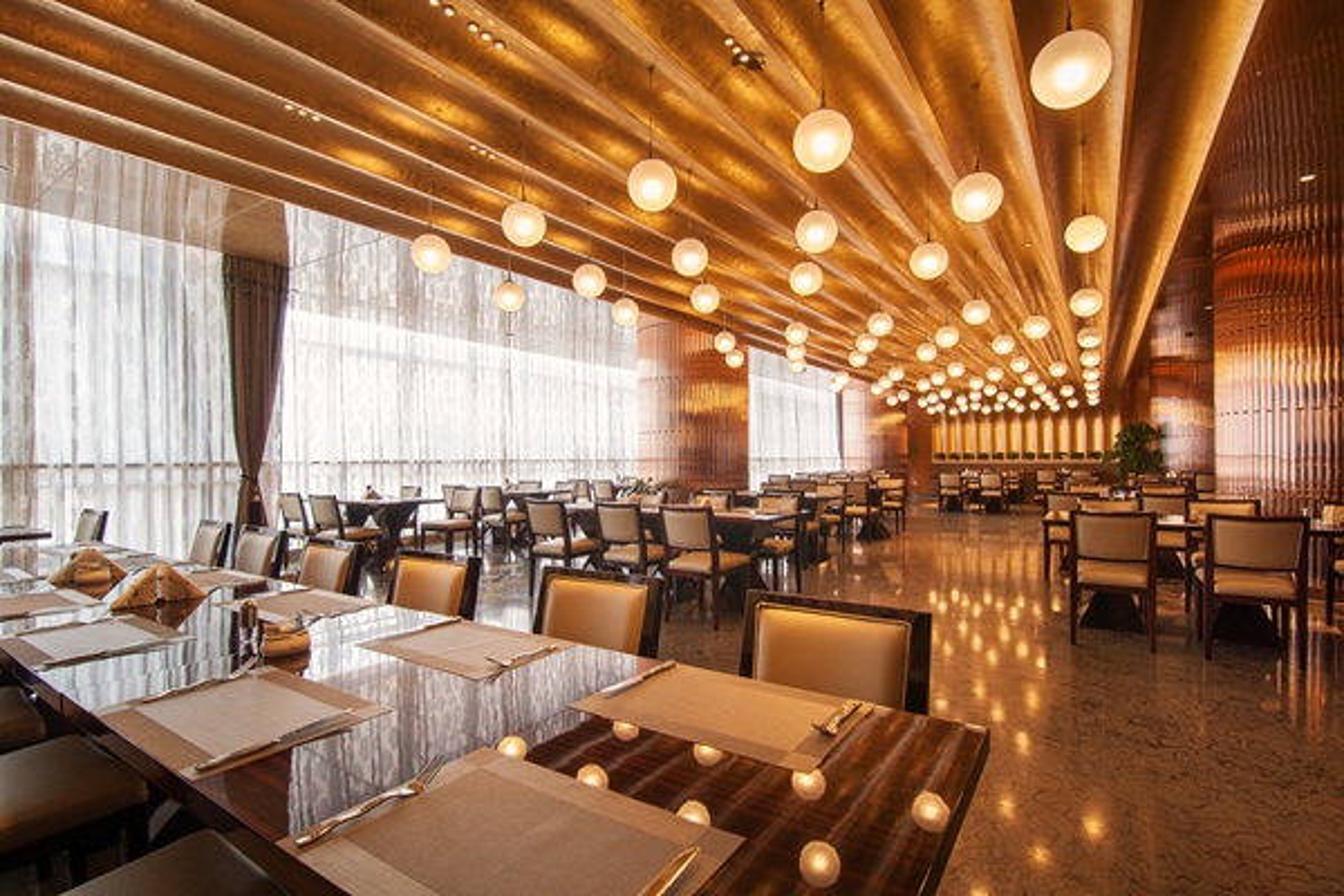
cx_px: 672
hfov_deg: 95.0
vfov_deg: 72.1
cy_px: 448
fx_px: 616
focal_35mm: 16
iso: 200
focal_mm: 11
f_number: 8
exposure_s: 1/15
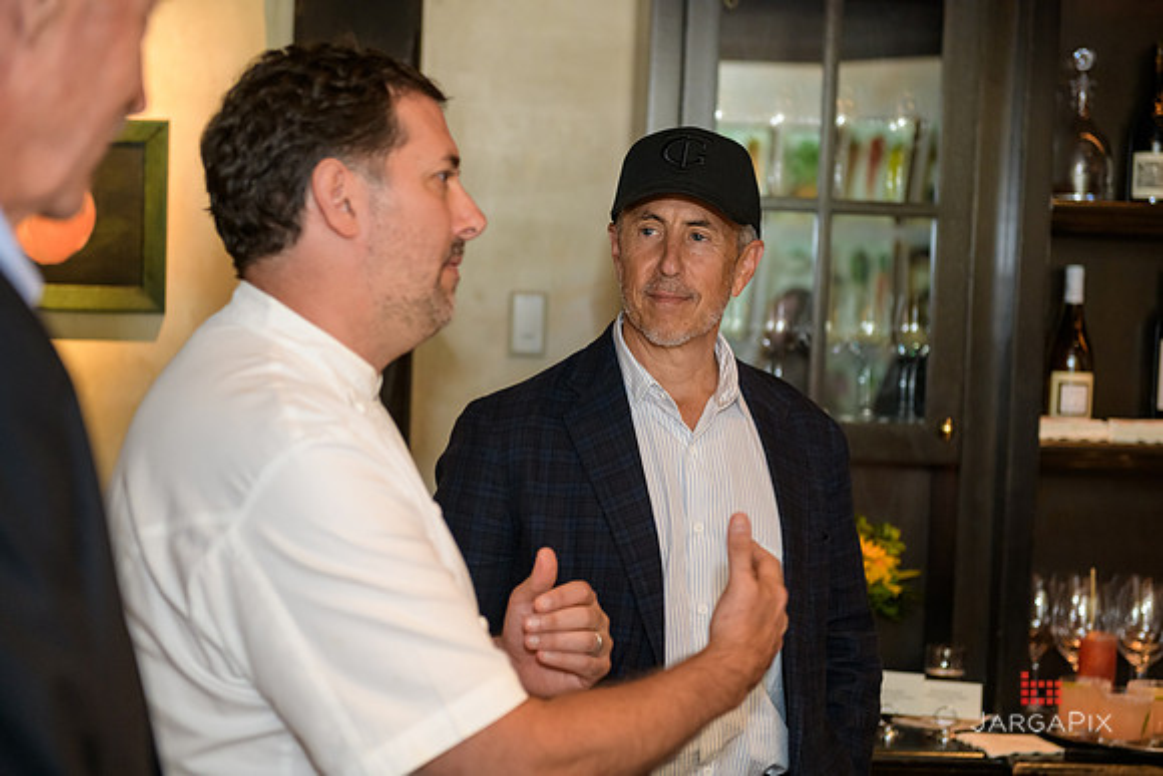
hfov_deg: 28.8
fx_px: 2262
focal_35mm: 70
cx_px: 582
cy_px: 388
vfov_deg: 19.5
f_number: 3.2
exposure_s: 1/125
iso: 1250
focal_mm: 70
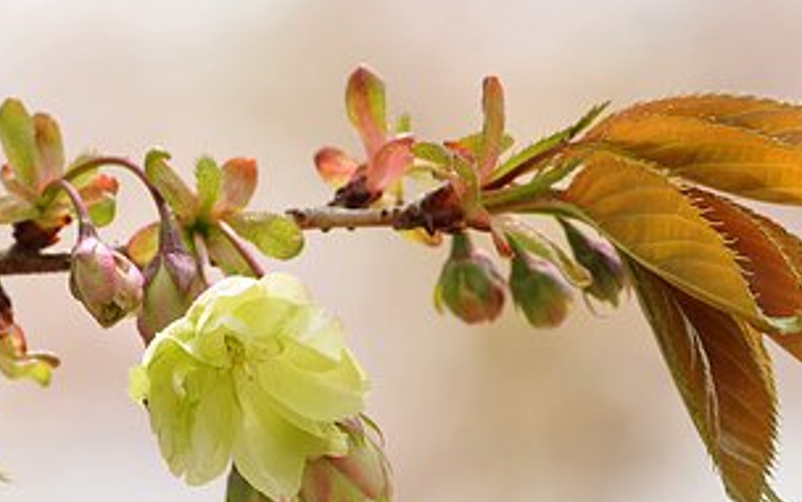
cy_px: 396
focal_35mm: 1801
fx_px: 39365
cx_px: 298
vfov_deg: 0.7
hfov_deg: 1.2
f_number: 11
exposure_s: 1/160
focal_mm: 700
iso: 400
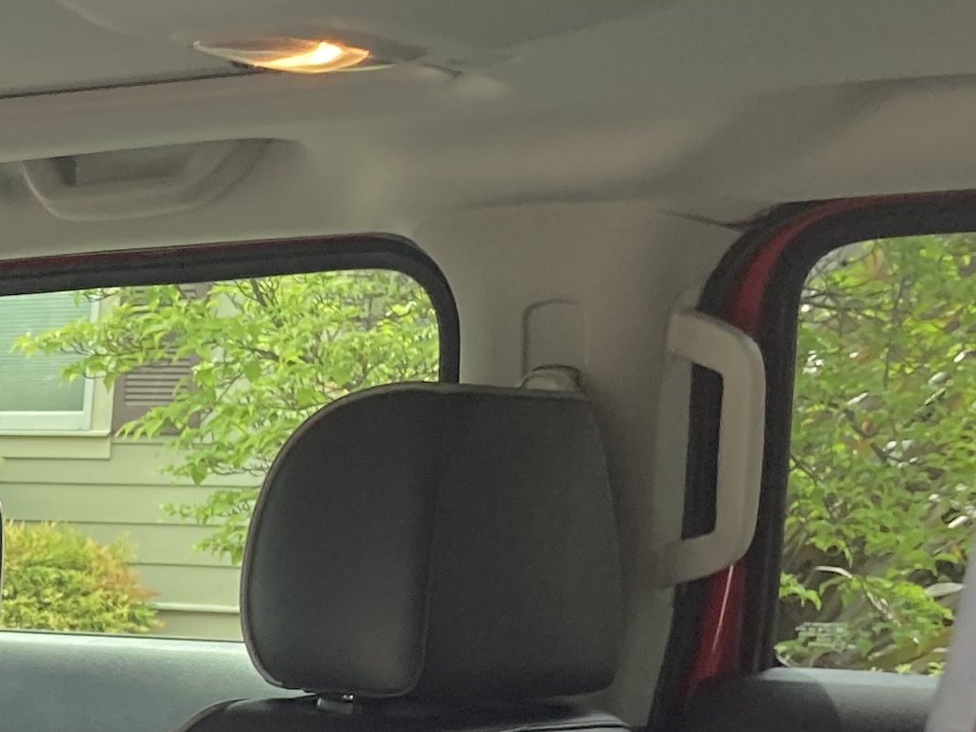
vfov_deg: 12.6
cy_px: 1259
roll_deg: +0.5
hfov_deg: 15.9
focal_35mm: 108
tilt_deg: -15.5
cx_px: -694
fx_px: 3045
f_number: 1.8
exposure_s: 1/121
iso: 50
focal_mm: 3.99
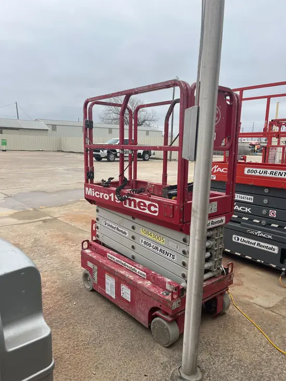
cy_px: 190
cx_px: 143
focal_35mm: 26
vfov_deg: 67.3
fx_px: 286
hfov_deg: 53.1
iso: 50
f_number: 1.6
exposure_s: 1/1294
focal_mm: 5.1
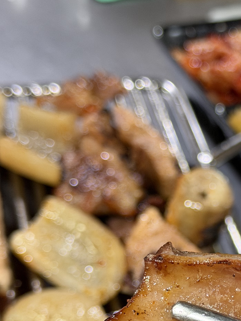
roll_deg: -9.0
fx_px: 965
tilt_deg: -41.4
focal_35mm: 104
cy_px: 252
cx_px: 242
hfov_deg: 14.0
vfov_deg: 18.7
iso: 250
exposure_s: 1/60
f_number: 1.78
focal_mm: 6.76
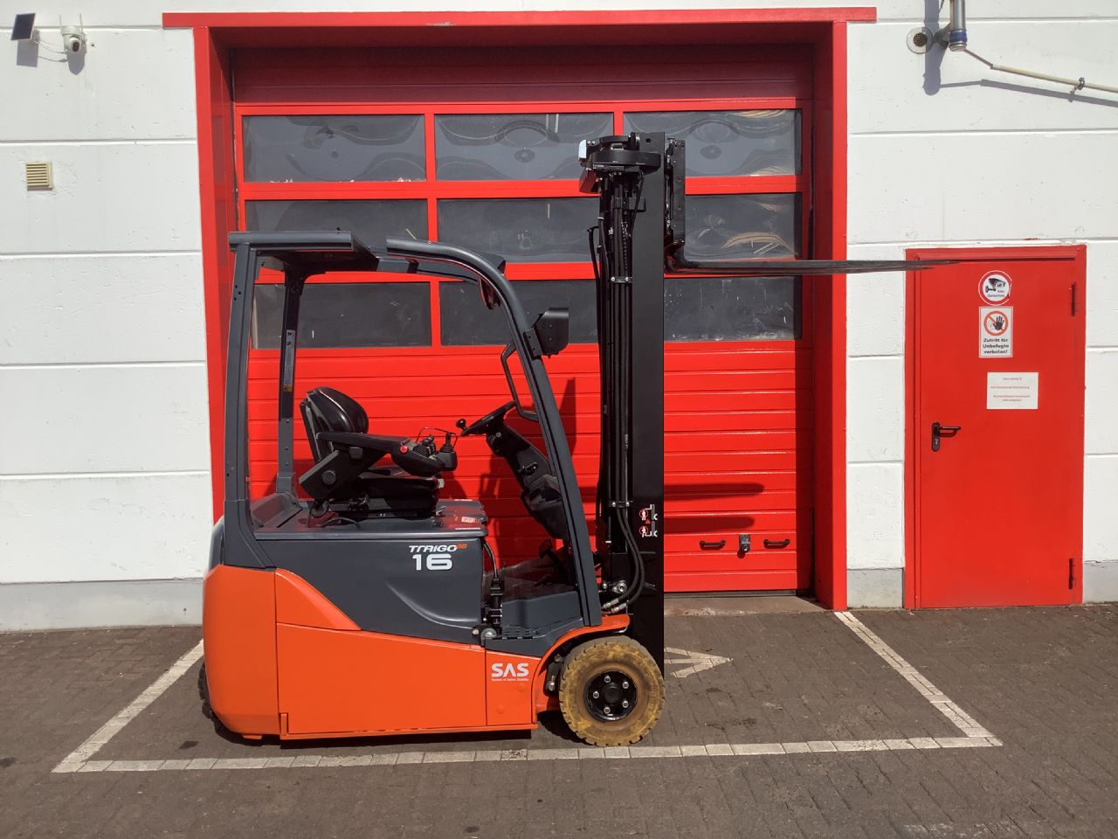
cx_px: 559
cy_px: 420
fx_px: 1001
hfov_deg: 58.4
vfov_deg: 45.4
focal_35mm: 31
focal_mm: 3.3
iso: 25
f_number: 2.4
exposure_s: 1/2092
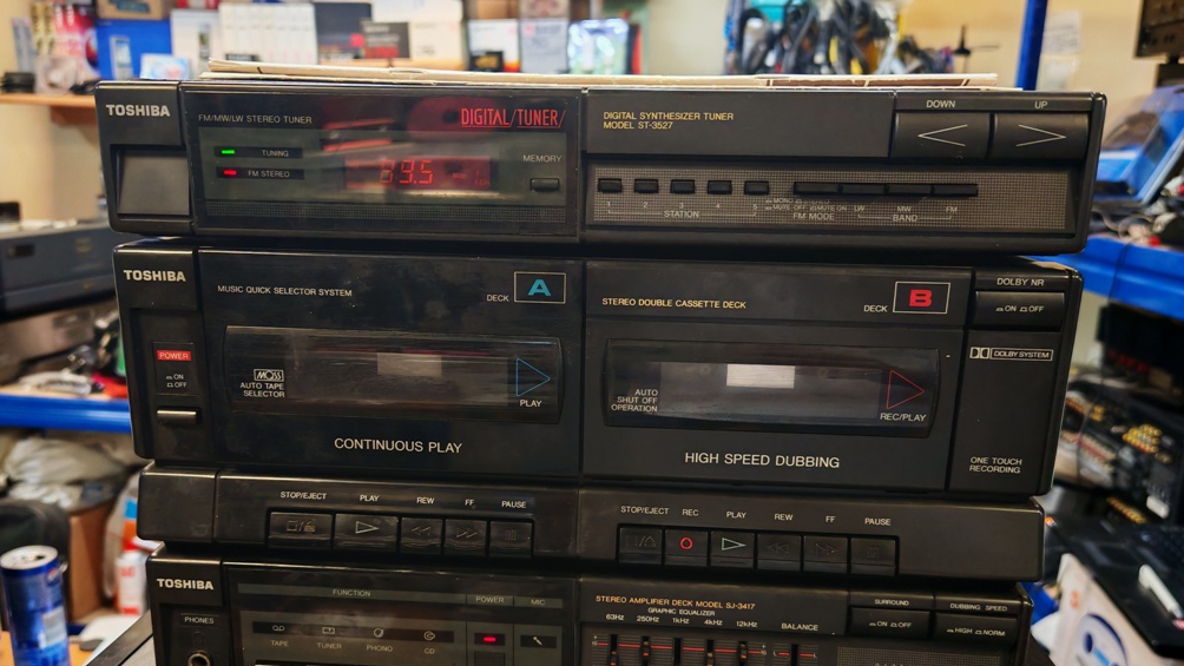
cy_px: 413
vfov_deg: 38.7
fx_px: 942
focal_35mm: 30
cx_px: 590
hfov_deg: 64.3
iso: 800
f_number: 1.9
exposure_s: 1/33
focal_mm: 6.67
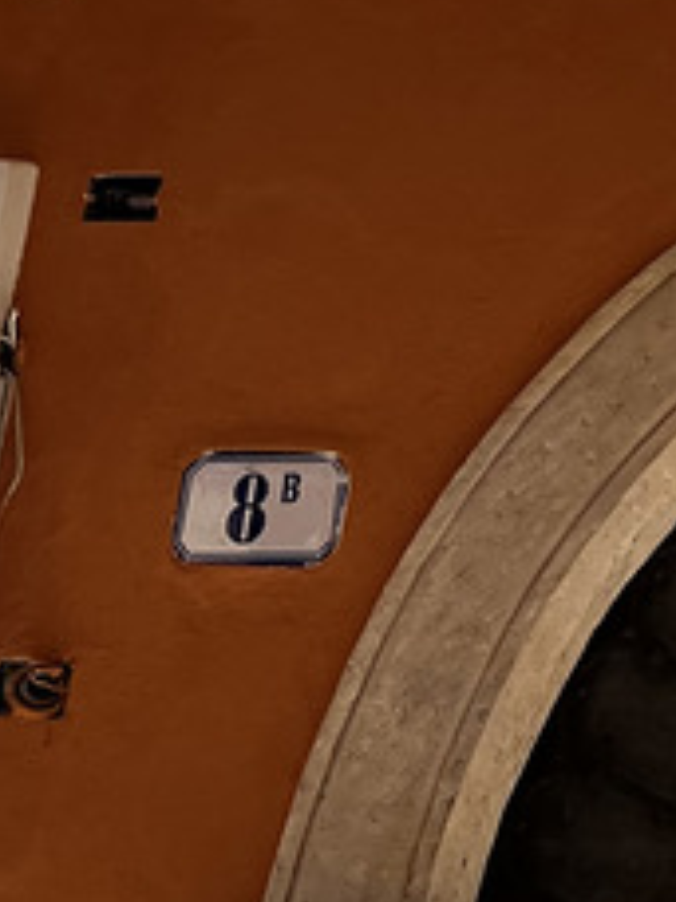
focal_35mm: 137
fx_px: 3567
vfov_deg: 11.6
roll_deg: +0.2
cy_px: -1325
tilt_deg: +39.9
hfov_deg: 10.2
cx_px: 1233
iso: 50
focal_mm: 5.7
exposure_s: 1/1468
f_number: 1.5
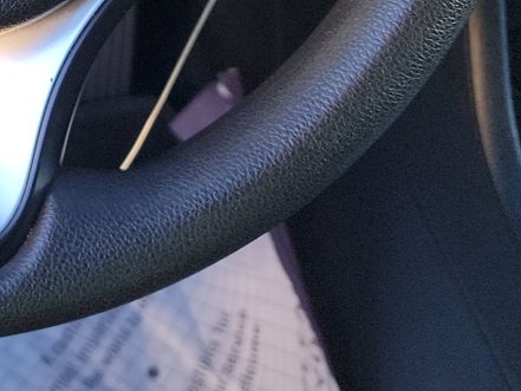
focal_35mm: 87
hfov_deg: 21.4
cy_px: -312
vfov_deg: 14.8
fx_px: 1310
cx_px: -47
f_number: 1.8
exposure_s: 1/60
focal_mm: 6.7
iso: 78
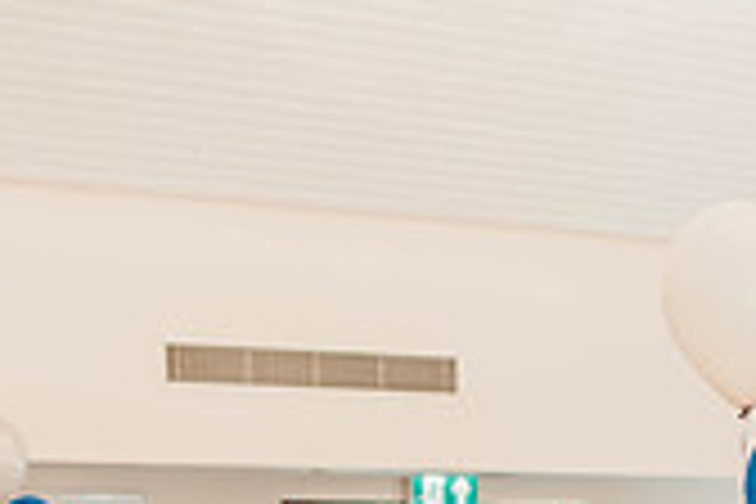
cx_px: 670
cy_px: 862
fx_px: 2541
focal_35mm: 121
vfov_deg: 10.7
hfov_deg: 16.7
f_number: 1.6
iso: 1000
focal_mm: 35
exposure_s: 1/200
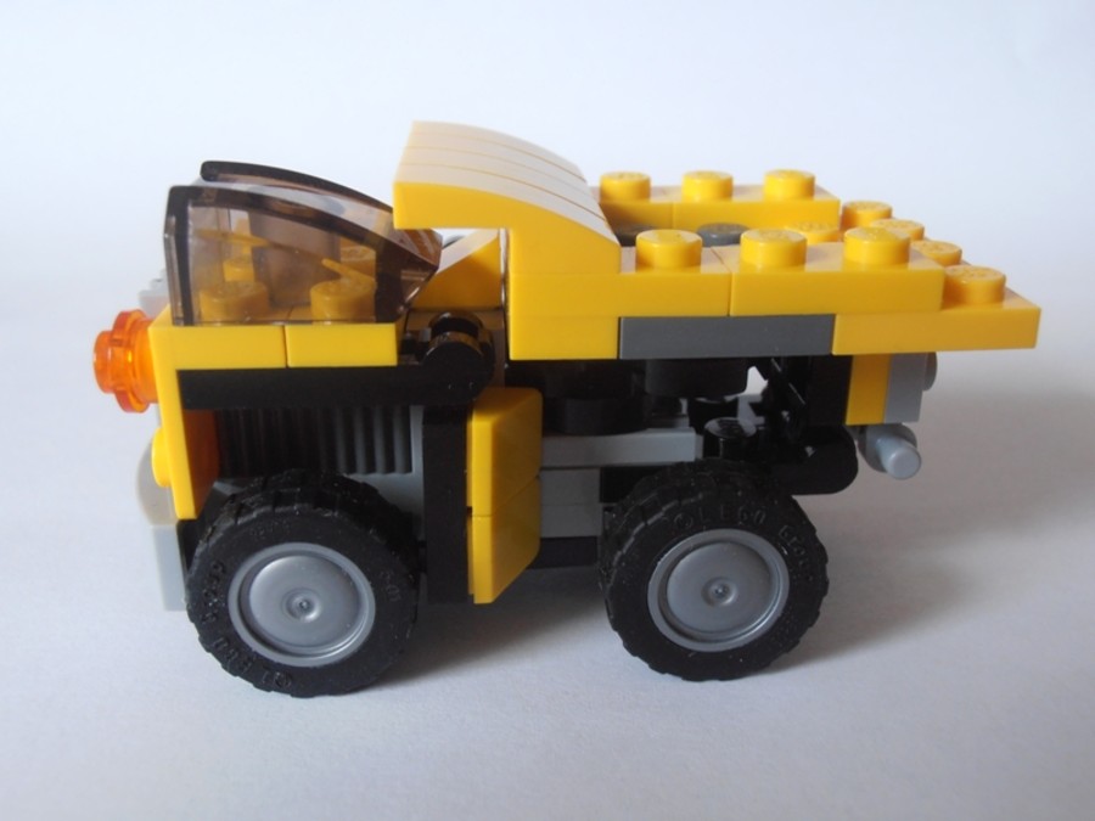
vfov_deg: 38.7
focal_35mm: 37
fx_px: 1170
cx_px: 548
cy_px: 410
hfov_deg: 50.1
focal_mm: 6.61
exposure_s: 1/25
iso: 125
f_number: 3.9
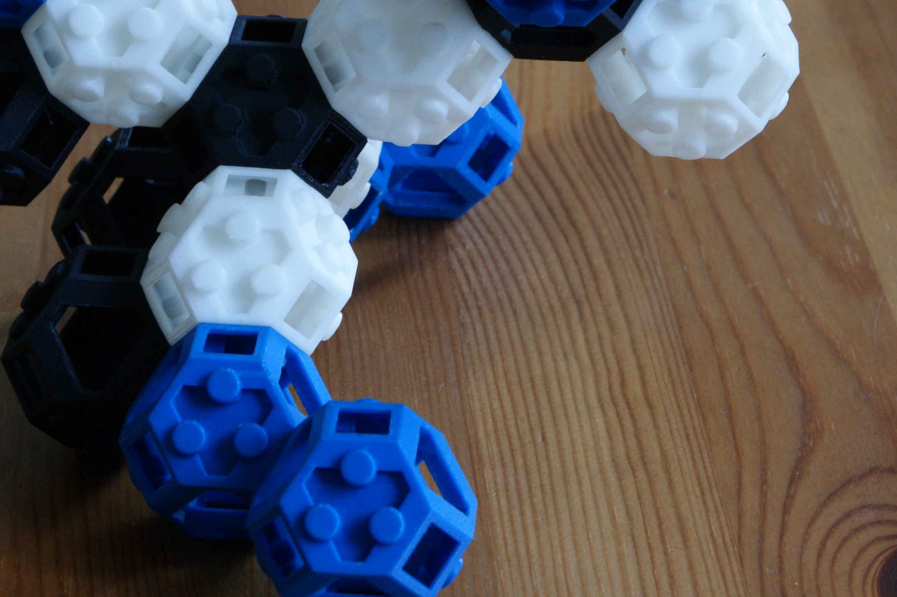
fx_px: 3686
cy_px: 104
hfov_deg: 13.9
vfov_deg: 9.2
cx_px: 385
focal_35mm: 148
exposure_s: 1/10
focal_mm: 50
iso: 400
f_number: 8
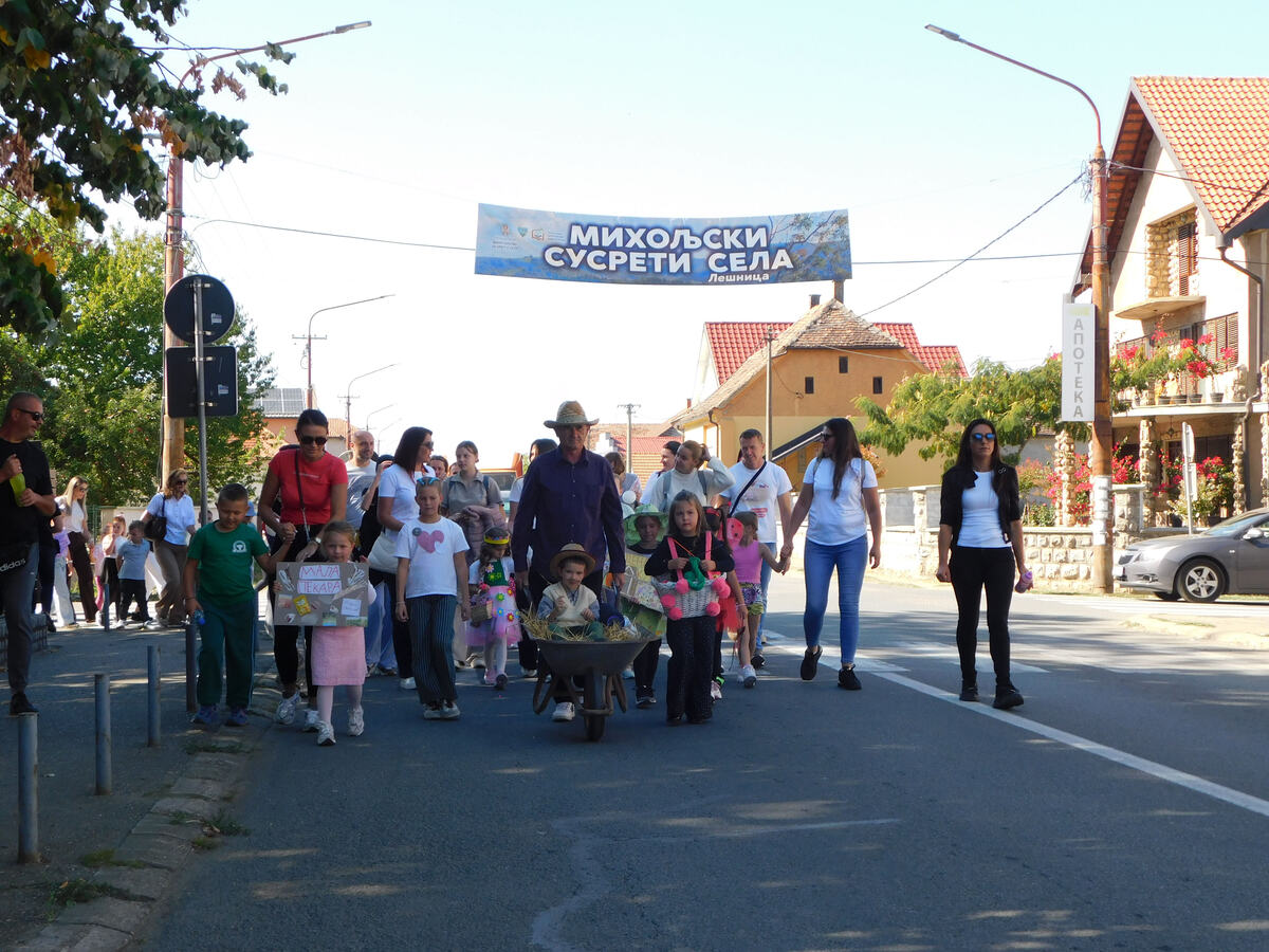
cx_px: 634
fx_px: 1870
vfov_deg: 28.6
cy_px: 476
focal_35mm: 51
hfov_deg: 37.5
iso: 125
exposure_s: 1/320
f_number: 3.8
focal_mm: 9
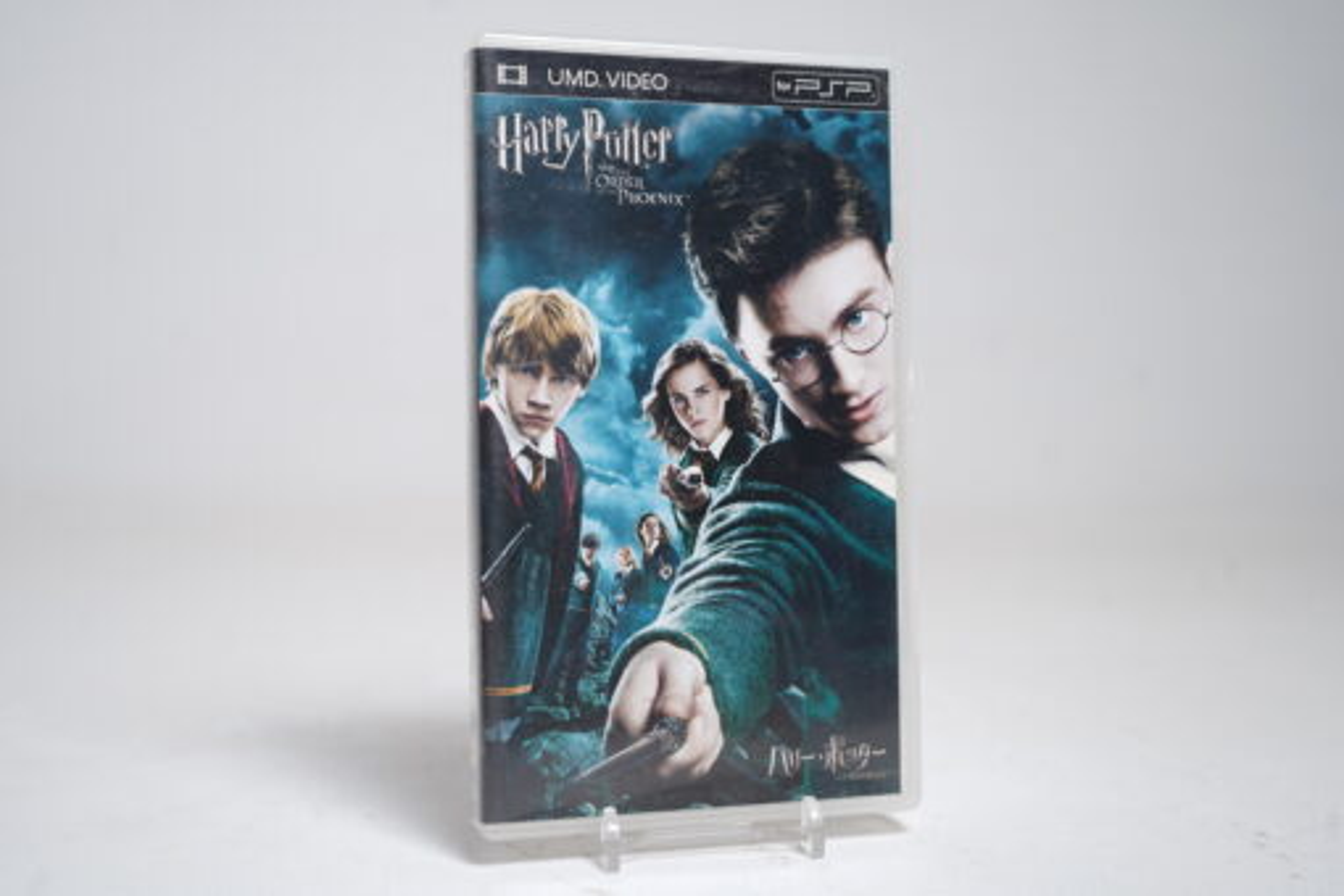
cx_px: 672
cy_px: 448
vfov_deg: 30.5
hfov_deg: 44.5
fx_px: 1643
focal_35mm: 44
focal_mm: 44
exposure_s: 1/6
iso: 64
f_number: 5
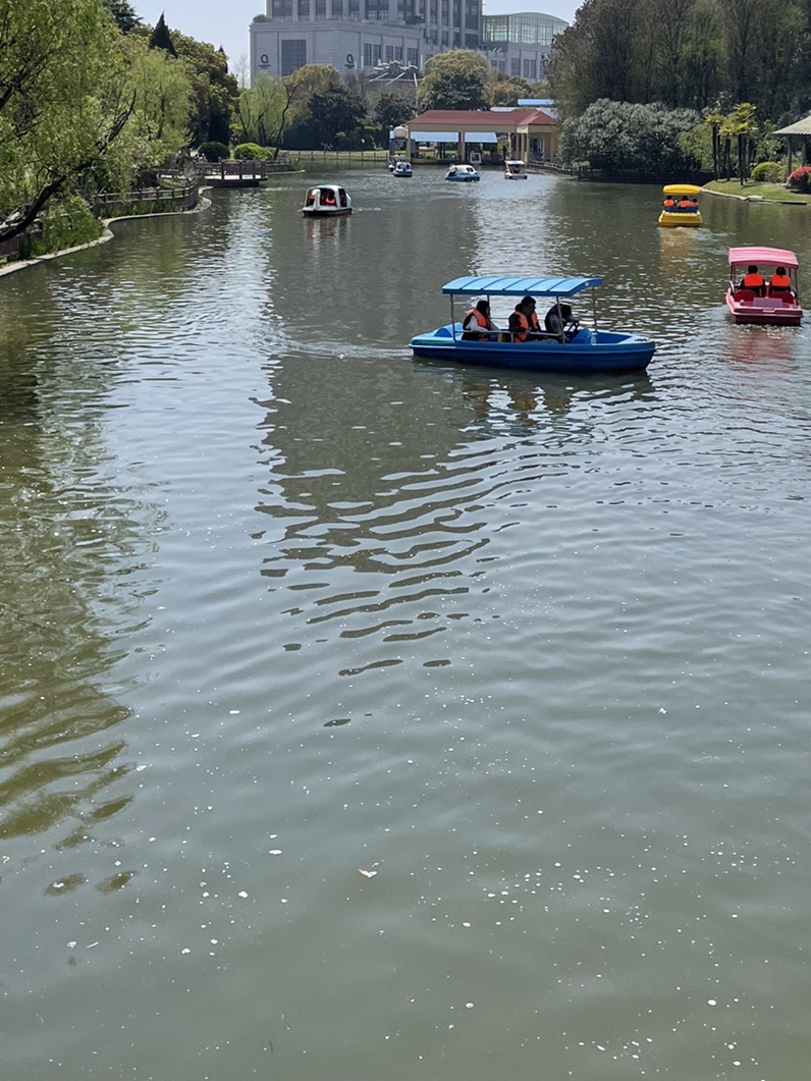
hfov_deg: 29.7
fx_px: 1530
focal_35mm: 49
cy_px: 329
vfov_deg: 38.3
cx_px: 455
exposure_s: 1/5814
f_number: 1.6
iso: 32
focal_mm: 4.2
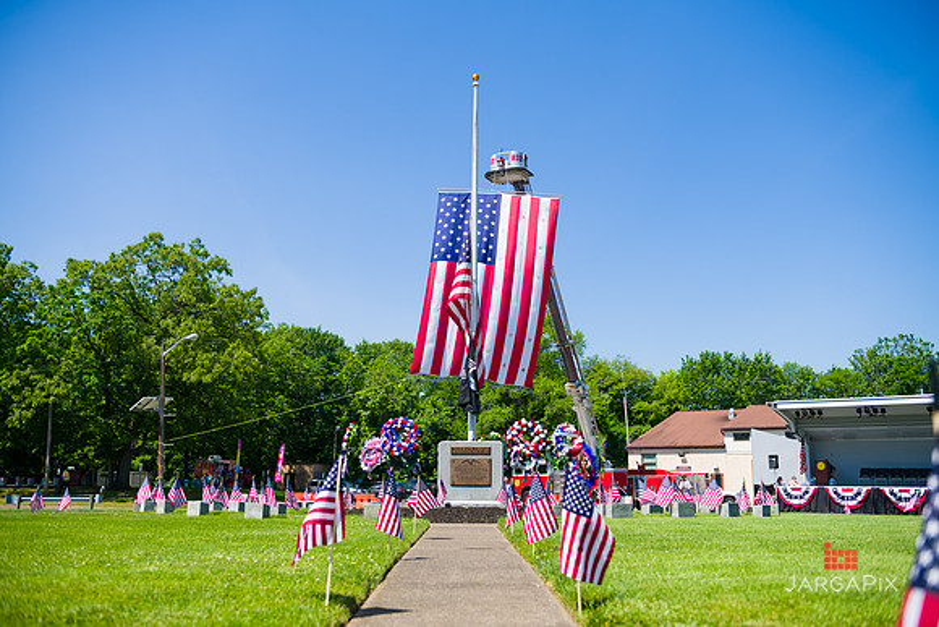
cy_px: 314
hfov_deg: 54.4
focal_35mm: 35
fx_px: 913
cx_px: 470
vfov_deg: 37.9
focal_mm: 35
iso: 200
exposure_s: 1/2000
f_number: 5
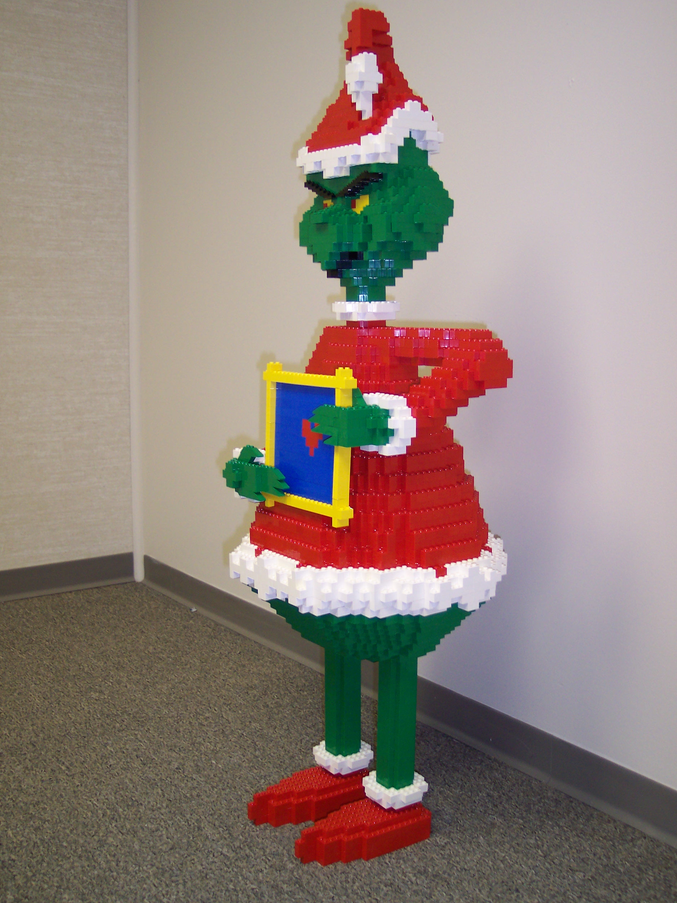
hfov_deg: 36.8
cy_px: 442
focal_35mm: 39
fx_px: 1017
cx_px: 339
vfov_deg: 47.9
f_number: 2.8
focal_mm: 8
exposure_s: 1/30
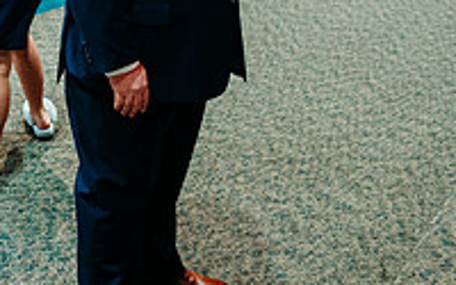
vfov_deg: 17.6
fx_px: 882
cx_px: -39
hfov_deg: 26.8
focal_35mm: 71
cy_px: -47
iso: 2000
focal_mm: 24
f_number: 1.8
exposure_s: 1/100
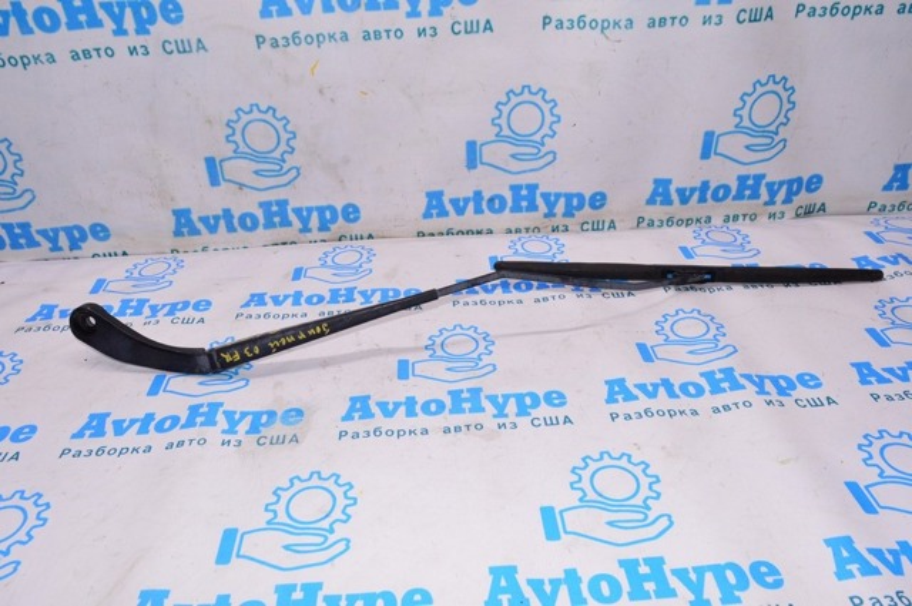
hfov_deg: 67.4
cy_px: 303
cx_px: 456
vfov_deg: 47.8
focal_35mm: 27
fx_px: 683
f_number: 8
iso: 1600
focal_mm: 18
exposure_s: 1/160
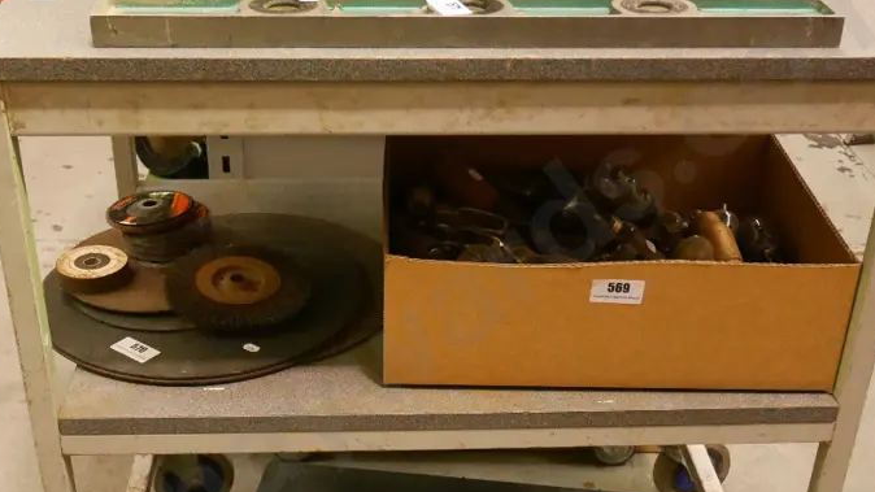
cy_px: 342
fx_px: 1230
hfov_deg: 39.2
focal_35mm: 53
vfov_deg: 22.5
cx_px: 417
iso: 3200
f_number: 3.9
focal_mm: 16
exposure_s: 1/80
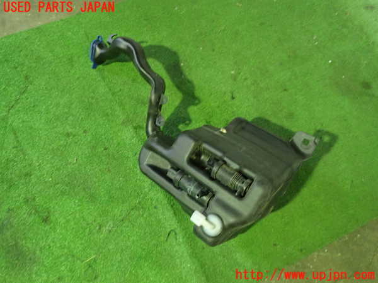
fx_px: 328
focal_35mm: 30
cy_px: 142
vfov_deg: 46.8
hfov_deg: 60.0
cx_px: 189
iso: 800
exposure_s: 1/30
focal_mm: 5.4
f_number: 2.3
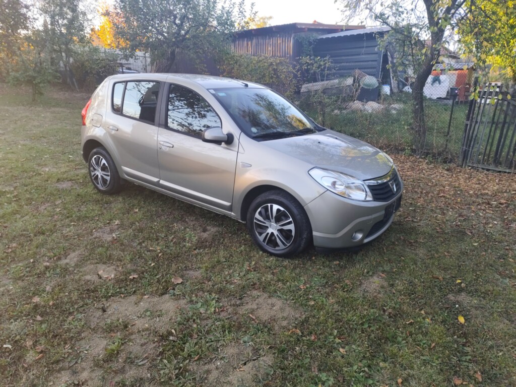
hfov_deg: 73.9
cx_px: 258
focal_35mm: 23
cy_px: 194
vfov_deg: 58.9
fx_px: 343
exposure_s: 1/100
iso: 78
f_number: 1.65
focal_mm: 6.19
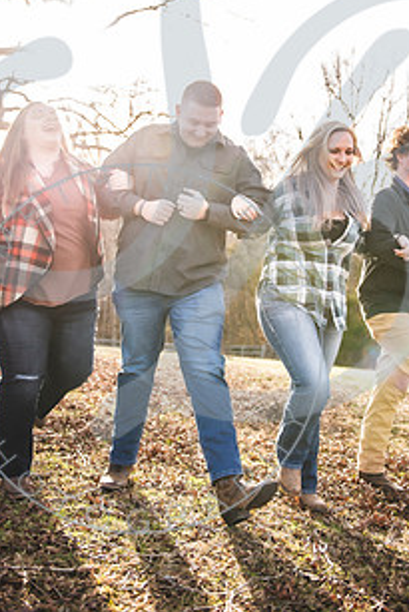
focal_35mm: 41
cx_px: 227
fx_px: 698
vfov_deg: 46.5
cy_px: 197
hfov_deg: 32.6
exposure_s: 1/500
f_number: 2.8
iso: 100
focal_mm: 28
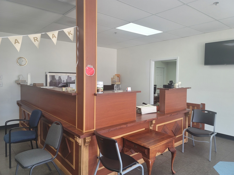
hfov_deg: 69.4
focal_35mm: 25
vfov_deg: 54.9
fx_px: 169
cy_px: 88
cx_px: 117
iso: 160
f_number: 1.8
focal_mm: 7
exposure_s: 1/120
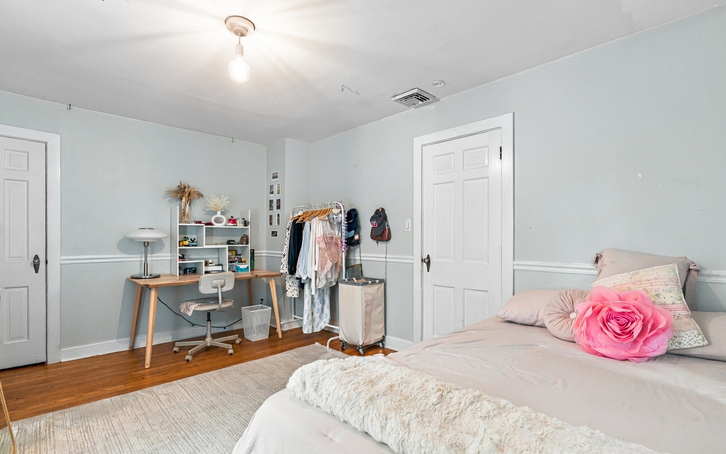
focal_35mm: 17
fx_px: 336
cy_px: 240
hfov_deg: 94.4
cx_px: 367
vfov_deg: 67.9
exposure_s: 1/80
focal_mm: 16
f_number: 4
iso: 1000
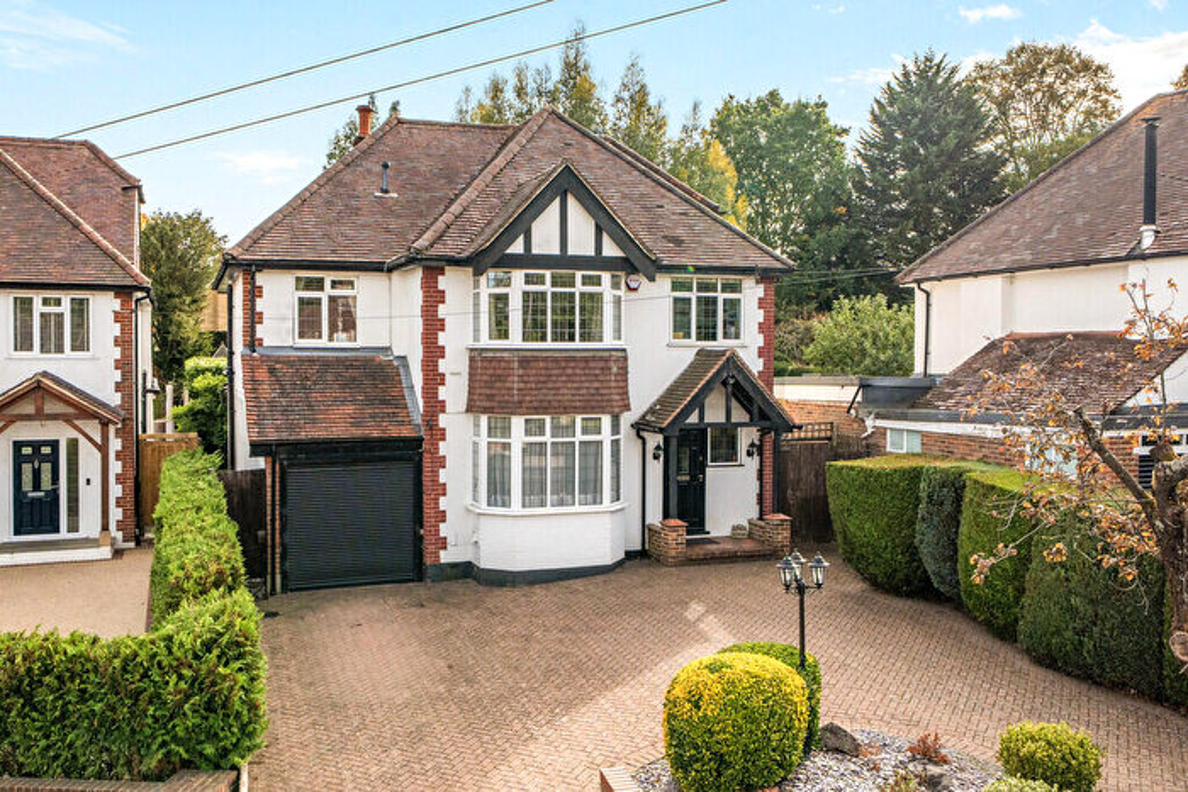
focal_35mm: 31
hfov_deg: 60.3
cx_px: 594
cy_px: 396
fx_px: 1023
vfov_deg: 42.3
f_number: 8
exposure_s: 1/2000
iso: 400
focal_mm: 21
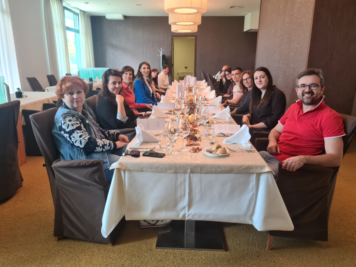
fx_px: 278
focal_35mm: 27
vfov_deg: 51.4
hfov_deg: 65.3
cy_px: 133
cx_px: 176
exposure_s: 1/50
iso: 160
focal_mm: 5.4
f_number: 1.8
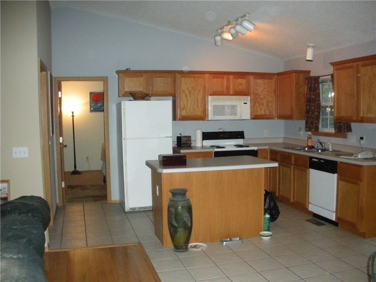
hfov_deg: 52.6
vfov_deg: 40.7
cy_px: 141
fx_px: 380
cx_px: 188
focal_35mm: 35
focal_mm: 6.3
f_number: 3.5
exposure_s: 1/60
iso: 800
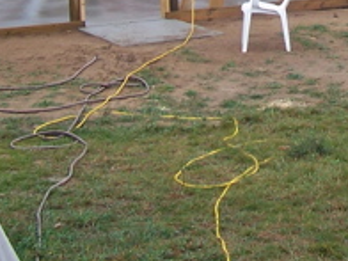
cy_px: -138
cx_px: 376
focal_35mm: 124
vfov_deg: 11.4
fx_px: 1247
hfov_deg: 15.5
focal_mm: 6.3
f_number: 2.8
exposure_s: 1/125
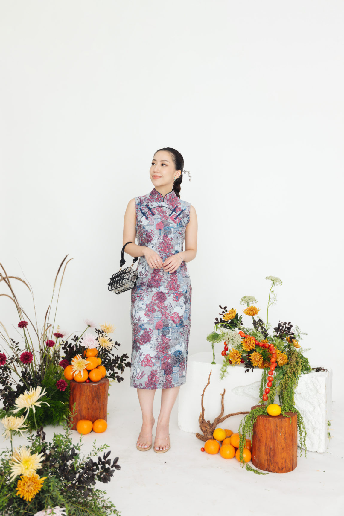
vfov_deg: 58.7
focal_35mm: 32
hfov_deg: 41.1
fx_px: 459
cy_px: 258
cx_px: 172
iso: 400
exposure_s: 1/180
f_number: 2.8
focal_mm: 32
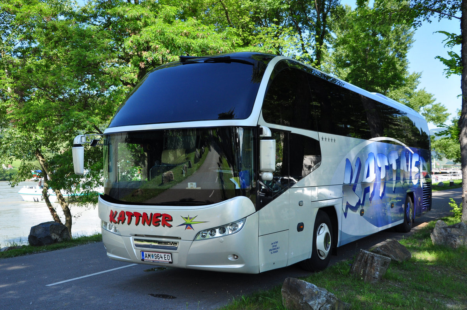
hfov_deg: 51.3
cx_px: 234
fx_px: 486
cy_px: 155
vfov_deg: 35.4
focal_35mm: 38
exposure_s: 1/1000
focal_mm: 25
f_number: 5
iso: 500
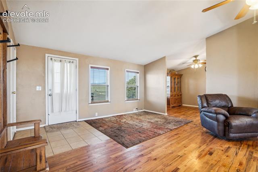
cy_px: 86
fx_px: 115
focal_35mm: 16
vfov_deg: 73.7
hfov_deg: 96.8
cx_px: 129
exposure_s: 1/15
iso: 200
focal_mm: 16
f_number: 5.6
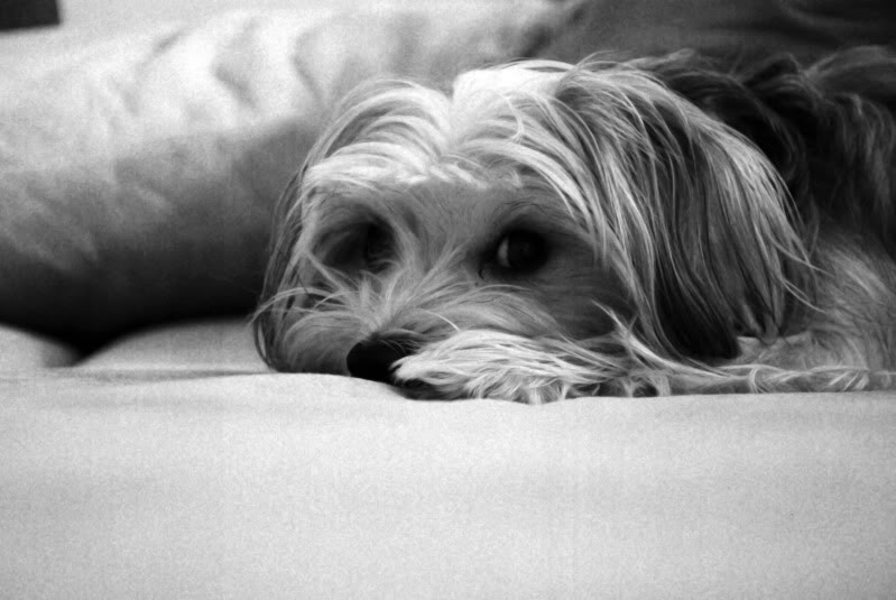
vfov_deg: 16.6
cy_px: 300
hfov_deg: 24.6
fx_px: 2056
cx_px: 448
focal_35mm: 82
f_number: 5.6
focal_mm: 55
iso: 400
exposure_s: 1/2
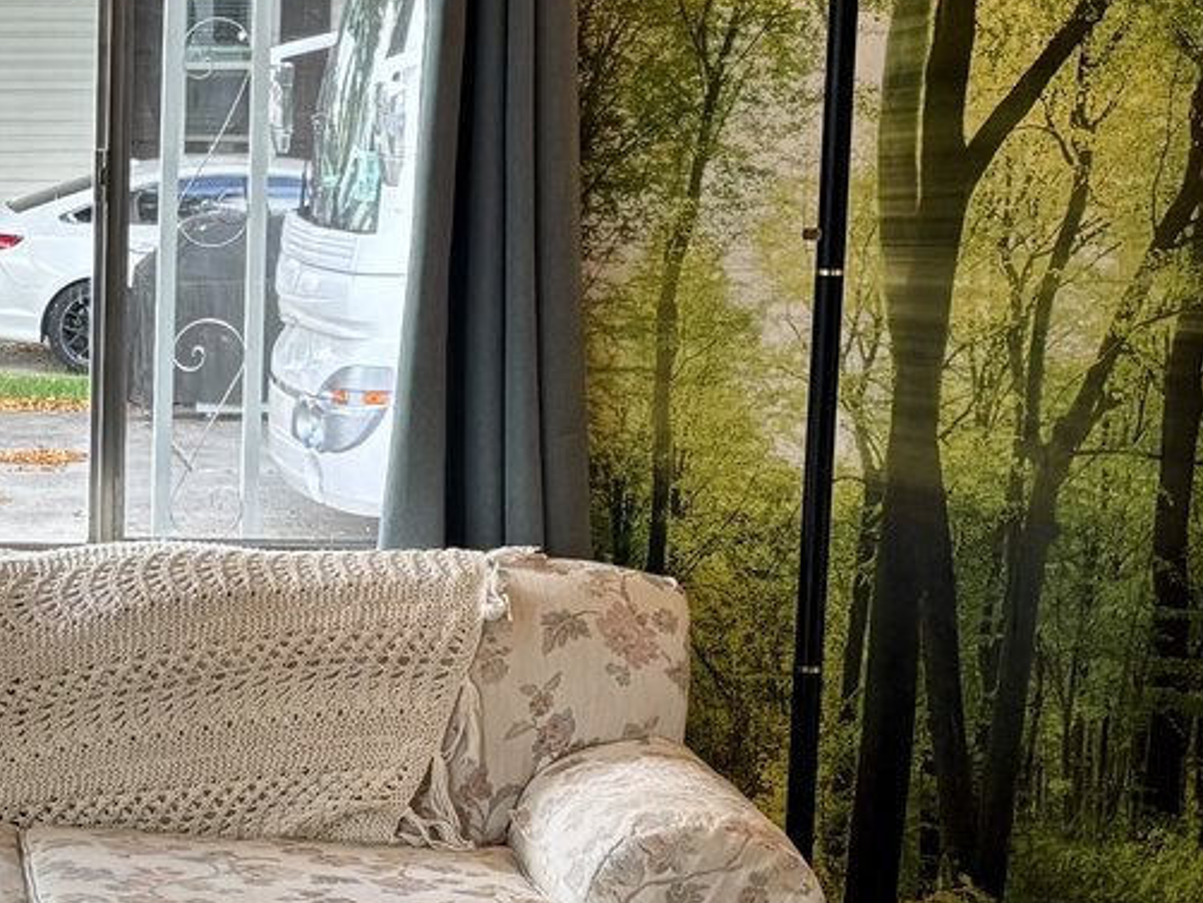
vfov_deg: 14.0
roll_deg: -0.4
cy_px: 467
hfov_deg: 17.4
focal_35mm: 106
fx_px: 3686
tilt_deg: -8.3
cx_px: -350
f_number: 1.6
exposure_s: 1/120
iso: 100
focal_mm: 5.96
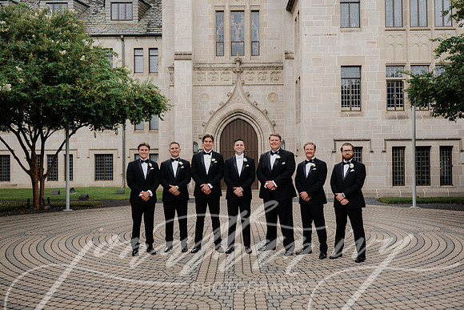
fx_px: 445
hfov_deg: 55.1
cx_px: 232
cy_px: 155
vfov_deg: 38.4
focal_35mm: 34
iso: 160
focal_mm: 34.5
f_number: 3.5
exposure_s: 1/320
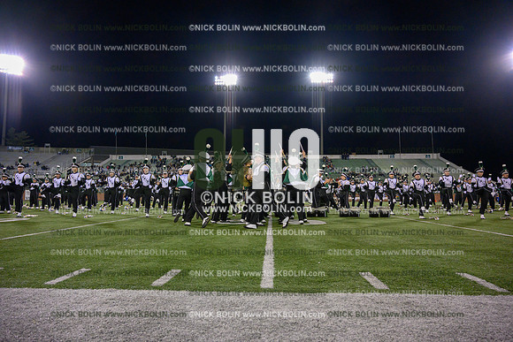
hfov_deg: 73.7
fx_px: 342
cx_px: 256
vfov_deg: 53.2
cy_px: 171
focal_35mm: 24
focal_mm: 24
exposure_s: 1/1000
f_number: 4
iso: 5000
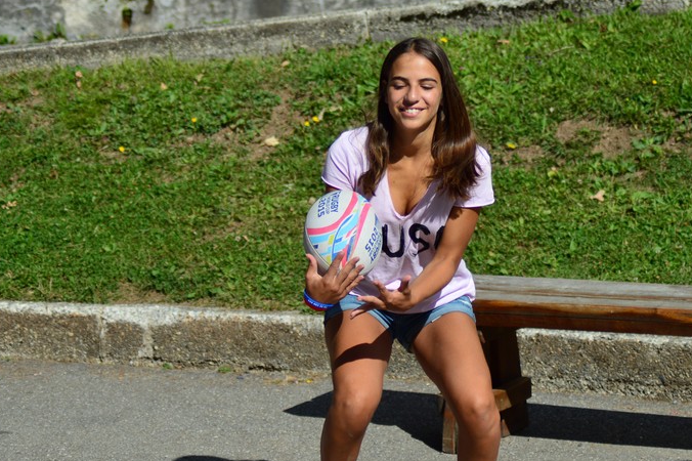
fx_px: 3055
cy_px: 135
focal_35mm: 159
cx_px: 361
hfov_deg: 12.9
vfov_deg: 8.6
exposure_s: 1/2000
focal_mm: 70
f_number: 4
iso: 100
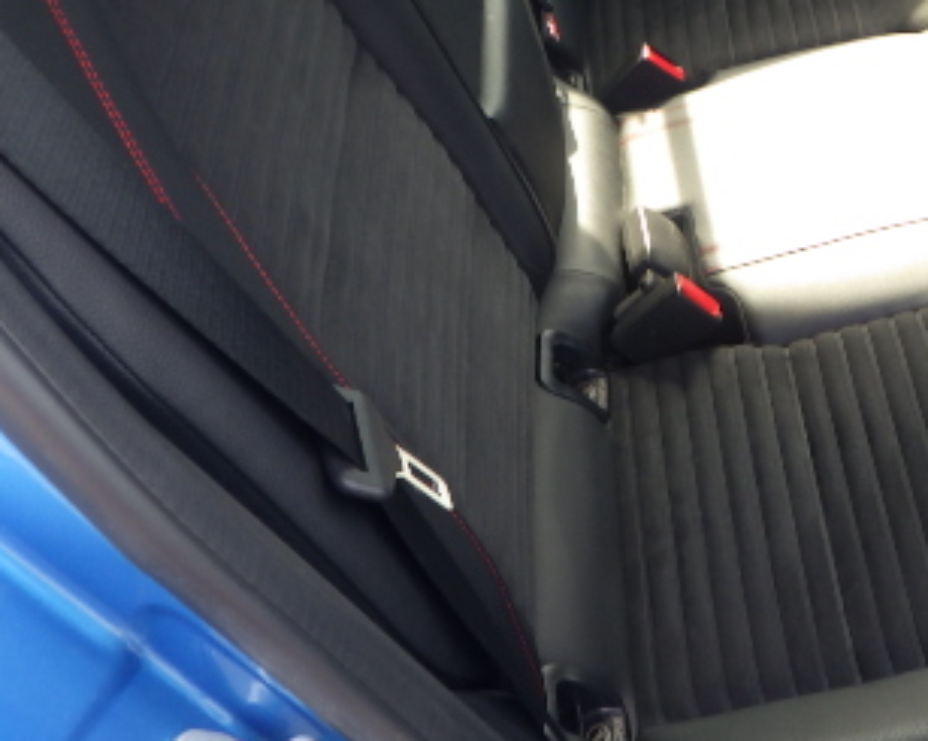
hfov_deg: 31.9
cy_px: 236
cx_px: 786
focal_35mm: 57
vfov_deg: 26.5
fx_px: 1564
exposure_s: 1/80
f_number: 3.5
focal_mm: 5
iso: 125
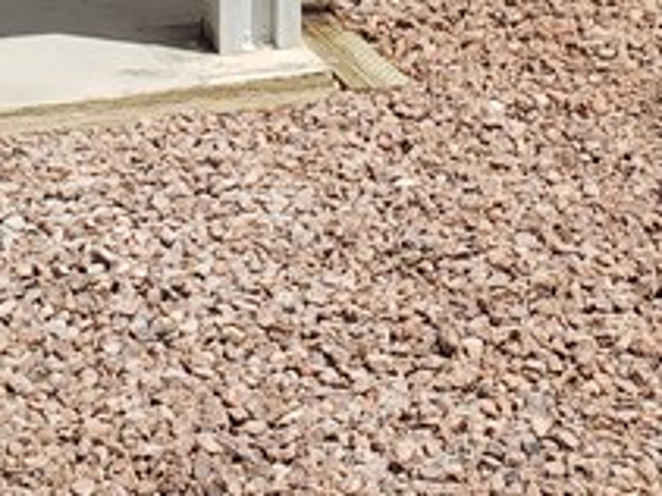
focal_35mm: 126
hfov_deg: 15.7
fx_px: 2408
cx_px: 339
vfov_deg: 10.8
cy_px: -477
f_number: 2.4
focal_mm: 4.3
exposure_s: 1/1400
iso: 50
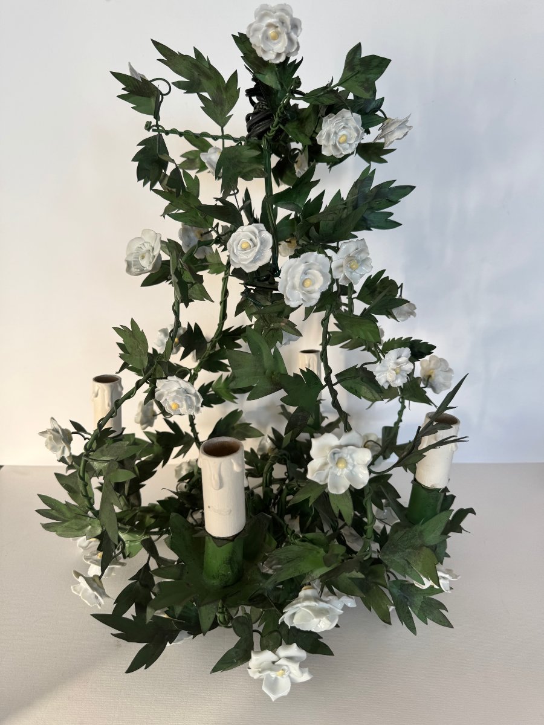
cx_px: 272
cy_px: 362
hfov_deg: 56.8
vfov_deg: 71.6
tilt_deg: -16.7
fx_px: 503
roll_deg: -0.1
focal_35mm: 24
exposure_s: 1/220
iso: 80
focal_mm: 6.76
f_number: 1.78
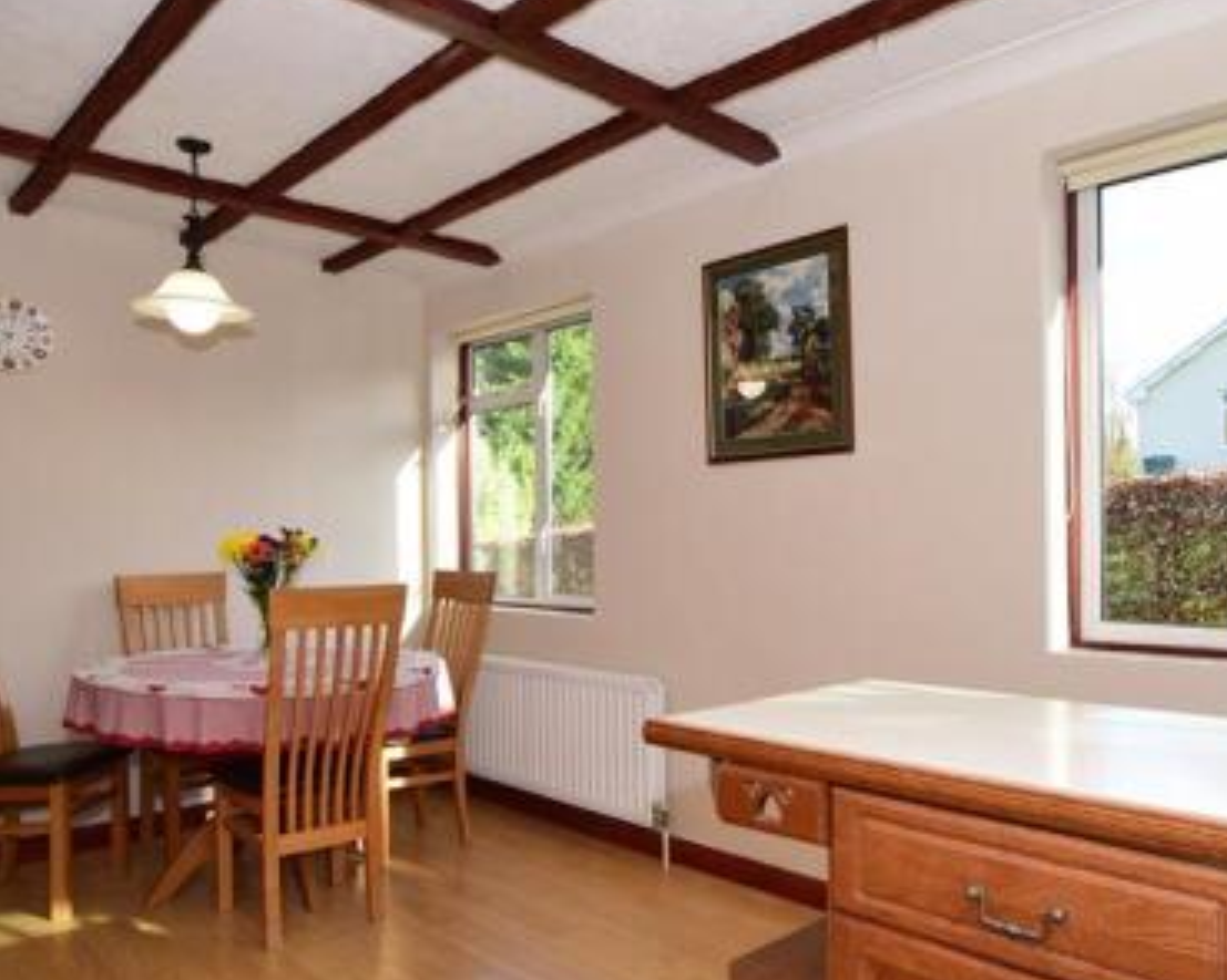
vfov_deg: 56.7
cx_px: 658
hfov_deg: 68.0
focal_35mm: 25
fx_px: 908
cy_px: 523
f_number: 7.1
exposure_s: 1/100
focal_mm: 10
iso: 400
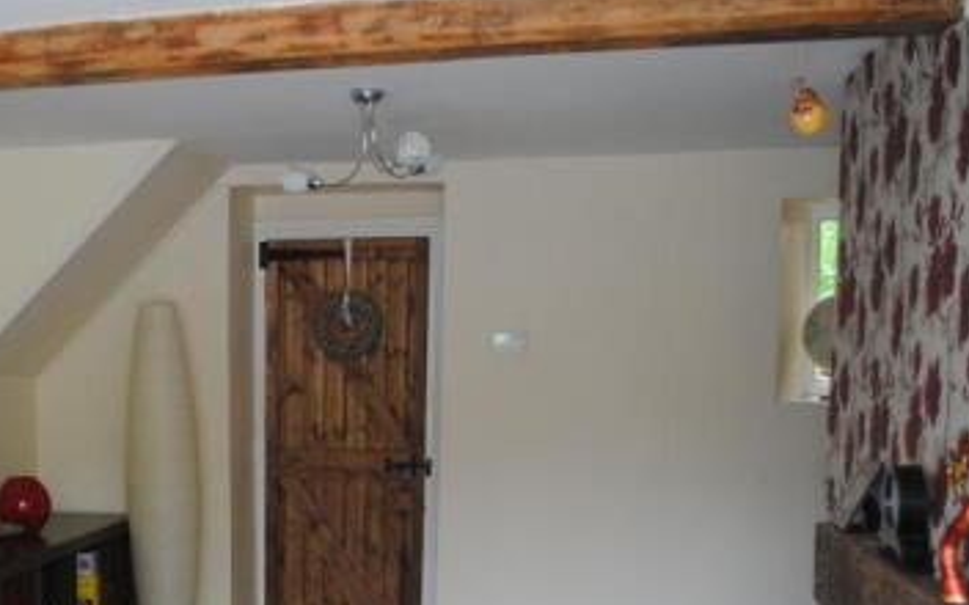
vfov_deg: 24.7
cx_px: 123
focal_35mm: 51
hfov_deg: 37.3
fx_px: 1347
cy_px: 535
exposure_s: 1/40
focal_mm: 18
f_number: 3.5
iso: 200
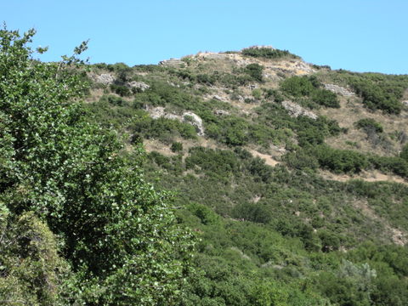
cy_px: 153
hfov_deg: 15.6
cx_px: 204
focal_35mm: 126
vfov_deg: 11.8
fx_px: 1485
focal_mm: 26.3
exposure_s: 1/180
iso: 64
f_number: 5.3
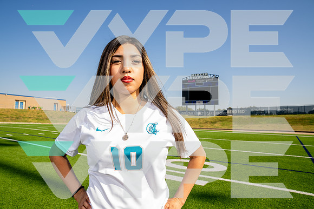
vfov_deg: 53.2
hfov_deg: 73.7
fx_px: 209
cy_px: 104
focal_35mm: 24
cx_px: 157
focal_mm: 24
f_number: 7.1
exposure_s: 1/125
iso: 50
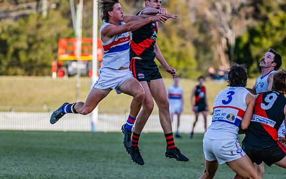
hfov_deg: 6.3
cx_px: 146
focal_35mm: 333
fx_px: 2597
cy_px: 86
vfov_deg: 3.9
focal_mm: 270
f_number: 4.5
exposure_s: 1/1600
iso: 800
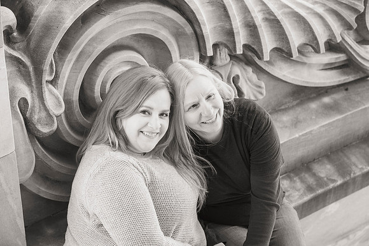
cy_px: 123
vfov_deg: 16.9
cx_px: 176
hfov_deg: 25.1
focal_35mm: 81
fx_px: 829
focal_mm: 75
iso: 400
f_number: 4
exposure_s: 1/160
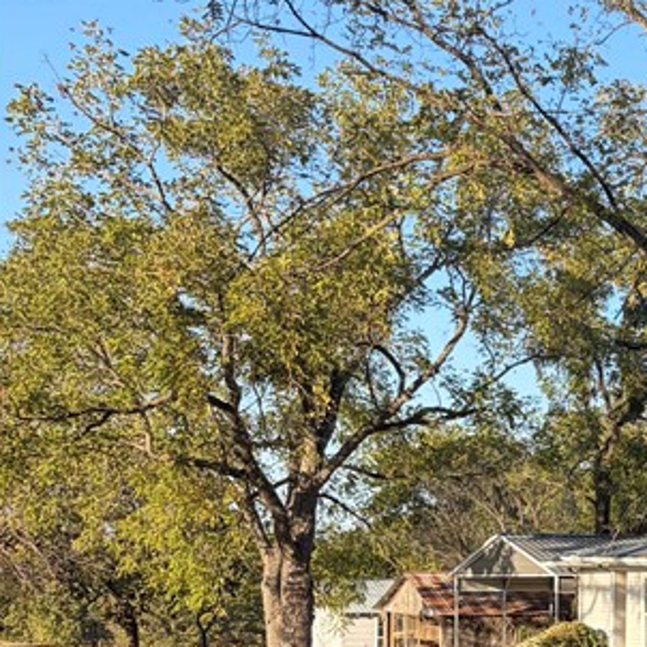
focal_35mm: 78
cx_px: 810
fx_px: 1649
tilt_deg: +0.0
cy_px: 568
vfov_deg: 21.7
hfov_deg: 20.5
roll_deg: -0.5
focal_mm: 5.96
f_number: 1.6
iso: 50
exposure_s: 1/1016
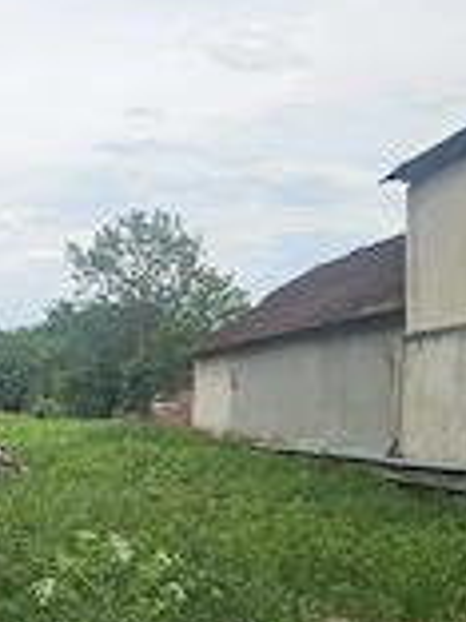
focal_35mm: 59
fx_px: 1059
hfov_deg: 23.6
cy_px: 427
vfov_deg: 32.4
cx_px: -12
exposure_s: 1/625
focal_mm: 6.3
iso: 12
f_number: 1.7
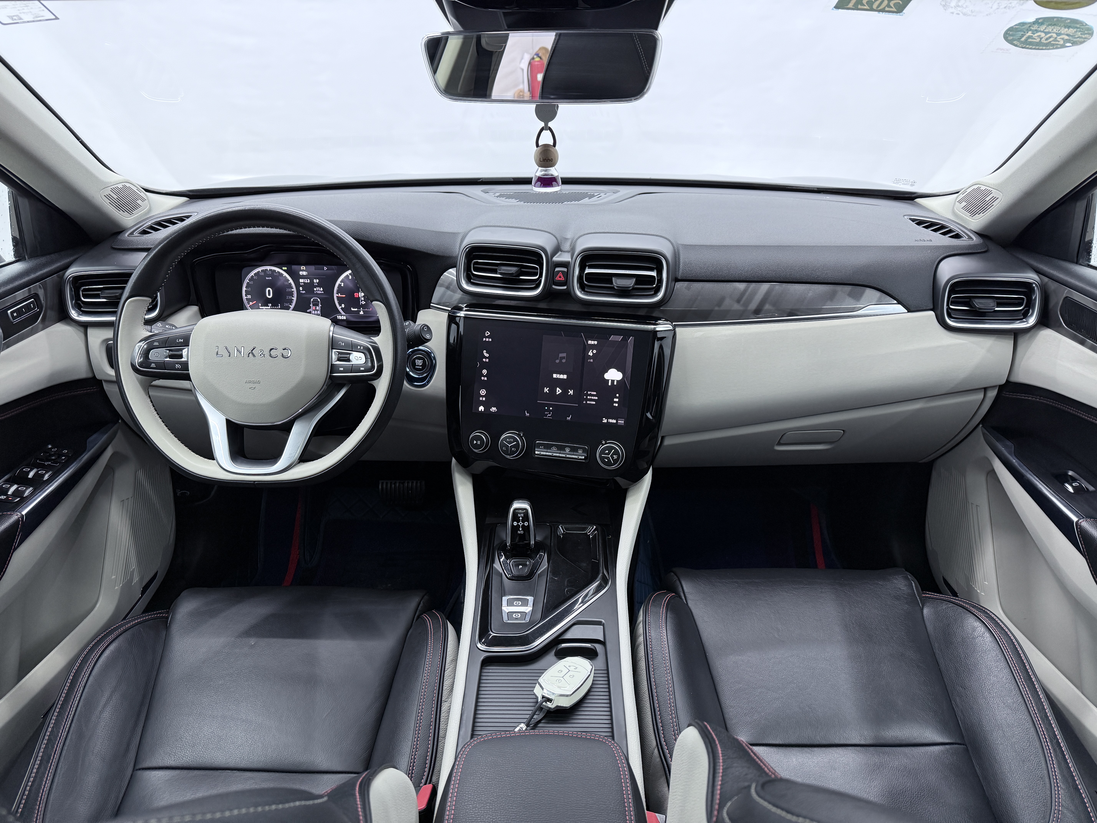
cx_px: 548
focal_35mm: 24
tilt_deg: -25.7
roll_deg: +0.2
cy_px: 412
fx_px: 761
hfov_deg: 71.6
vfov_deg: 56.8
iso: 200
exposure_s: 1/100
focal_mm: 6.76
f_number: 1.78
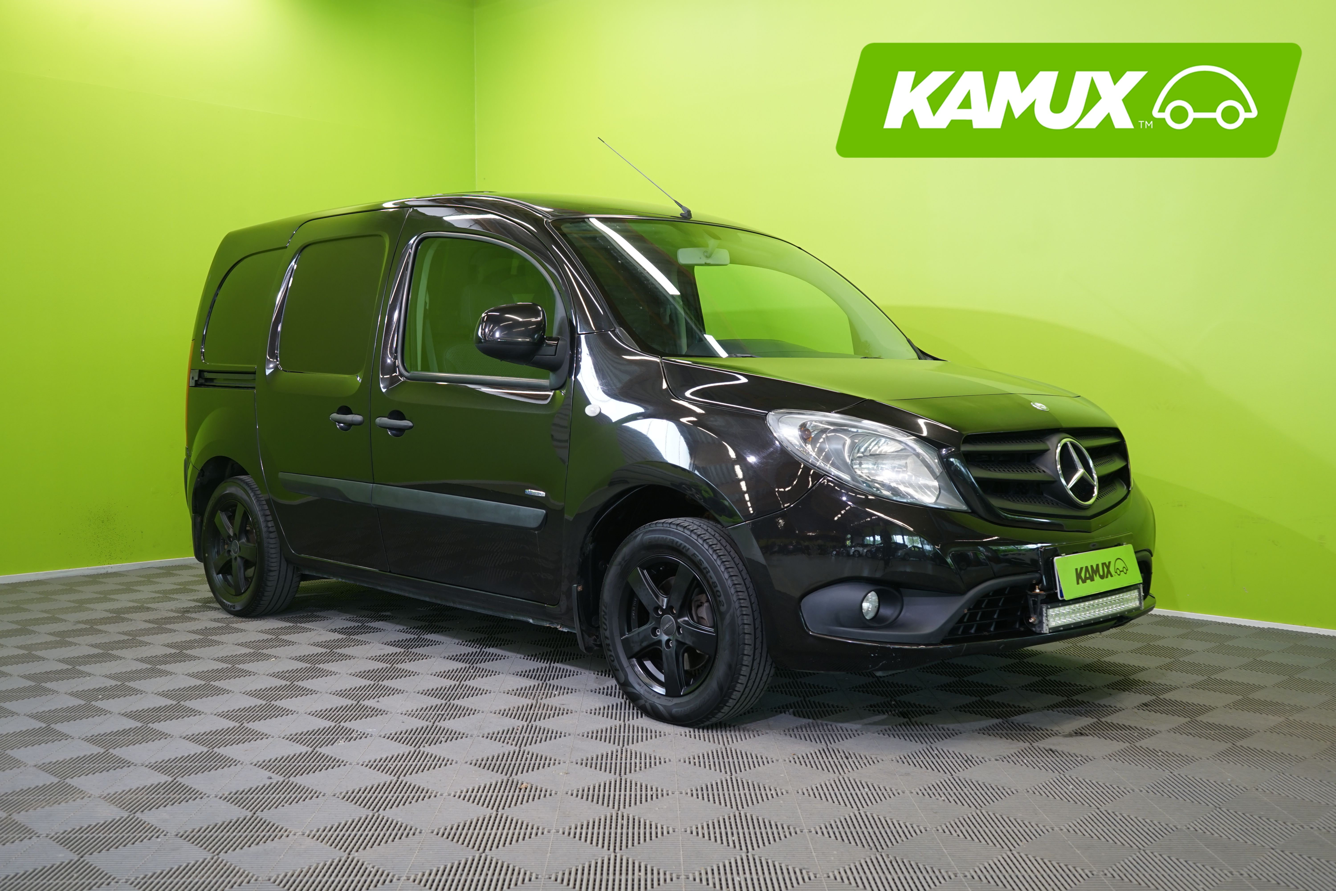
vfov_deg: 37.9
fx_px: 1299
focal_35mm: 35
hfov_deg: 54.4
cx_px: 668
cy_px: 446
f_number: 5.6
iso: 400
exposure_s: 1/25
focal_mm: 35
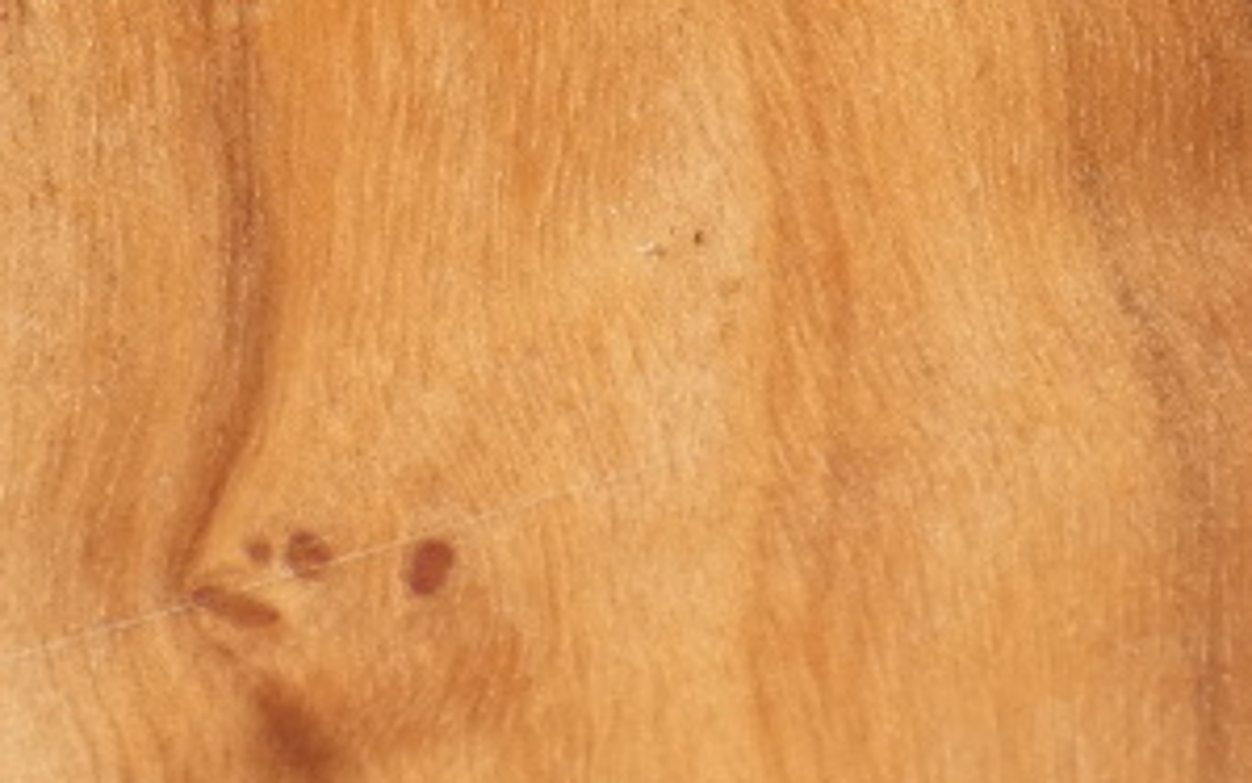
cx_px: 1214
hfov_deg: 6.4
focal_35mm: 329
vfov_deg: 4.0
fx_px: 11228
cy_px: -314
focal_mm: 14.1
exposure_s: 1/500
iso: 80
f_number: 4.5
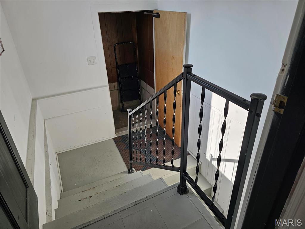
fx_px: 203
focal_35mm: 23
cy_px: 114
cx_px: 152
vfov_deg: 58.9
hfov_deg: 73.9
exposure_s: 1/213
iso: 20
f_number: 1.7
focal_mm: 6.3
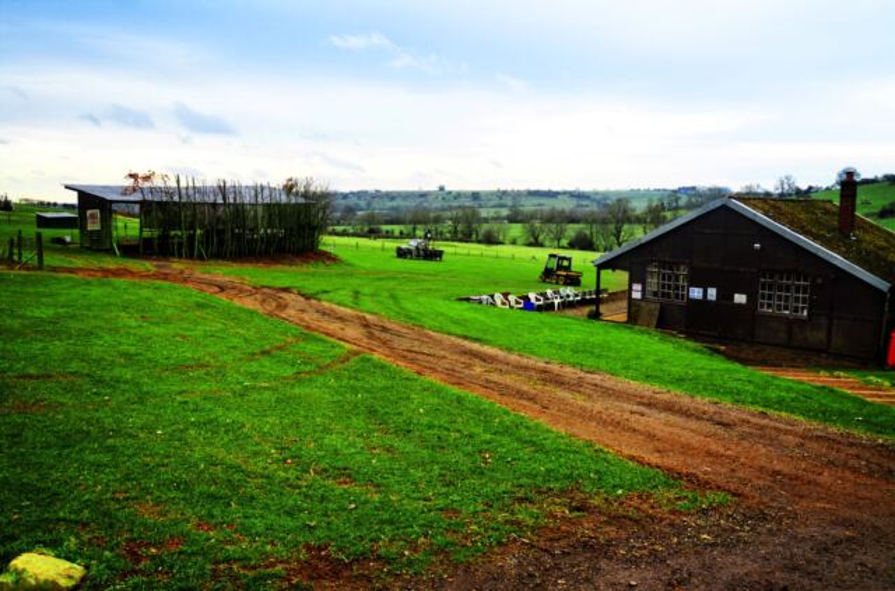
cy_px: 296
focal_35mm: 27
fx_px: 669
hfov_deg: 67.5
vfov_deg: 47.7
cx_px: 448
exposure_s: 1/80
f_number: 16
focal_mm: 18
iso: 200
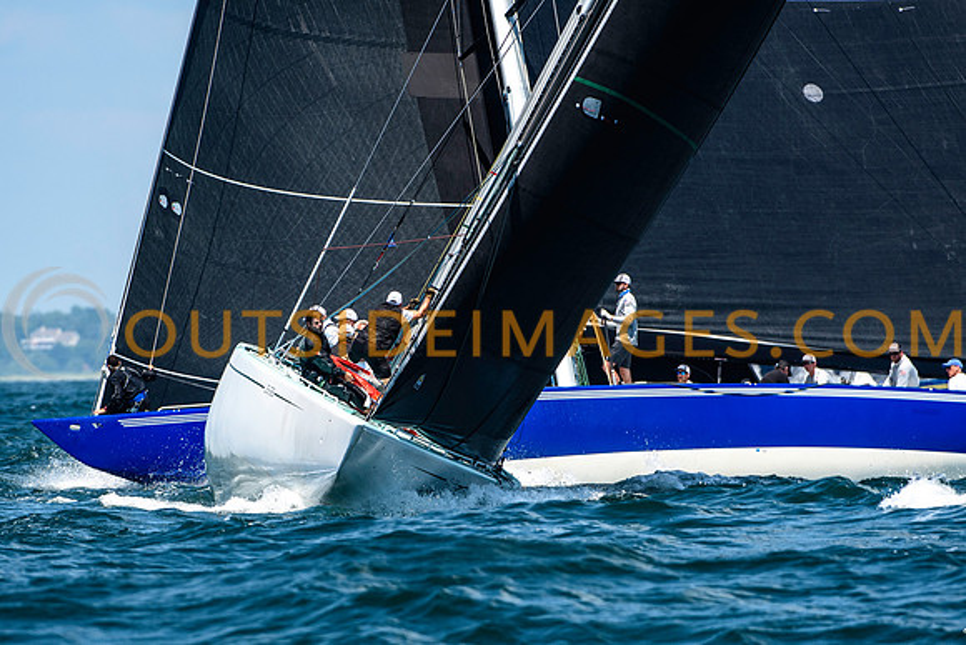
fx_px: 16393
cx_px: 391
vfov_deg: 2.3
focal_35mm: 611
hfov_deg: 3.4
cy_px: 379
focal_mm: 340
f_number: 5.6
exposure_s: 1/2000
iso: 400
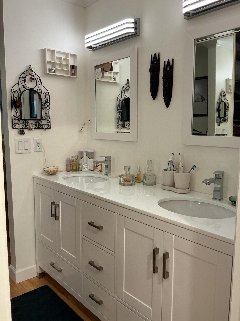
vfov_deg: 60.0
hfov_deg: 46.8
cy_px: 163
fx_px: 277
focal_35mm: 30
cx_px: 124
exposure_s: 1/60
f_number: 1.8
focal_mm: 3
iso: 125
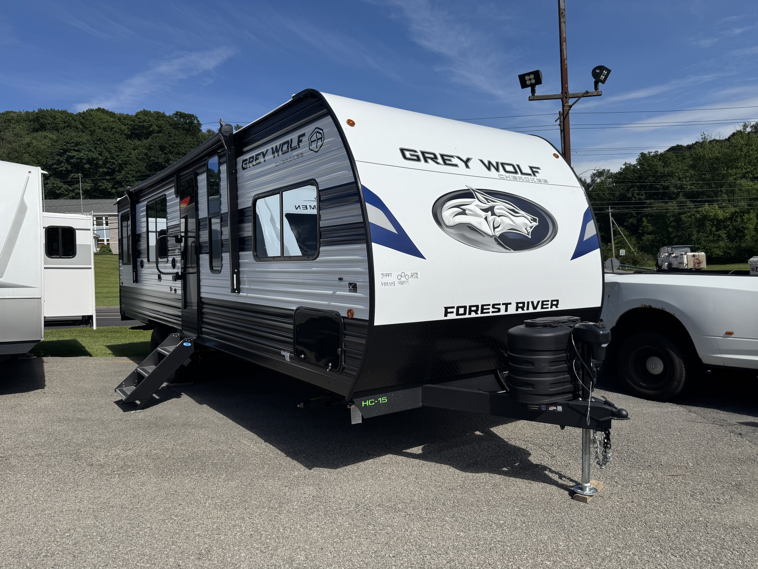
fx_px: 526
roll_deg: +3.3
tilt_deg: -0.6
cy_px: 284
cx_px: 379
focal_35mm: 24
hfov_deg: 71.6
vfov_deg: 56.8
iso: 80
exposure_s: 1/9009
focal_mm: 6.76
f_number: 1.78
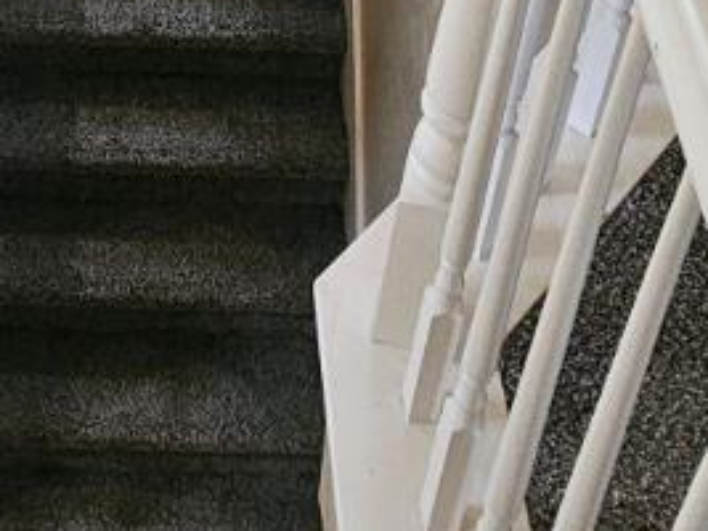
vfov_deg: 16.9
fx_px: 1492
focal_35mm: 73
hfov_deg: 26.1
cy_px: -408
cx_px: 122
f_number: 2.2
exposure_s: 1/120
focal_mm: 2.2
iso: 50
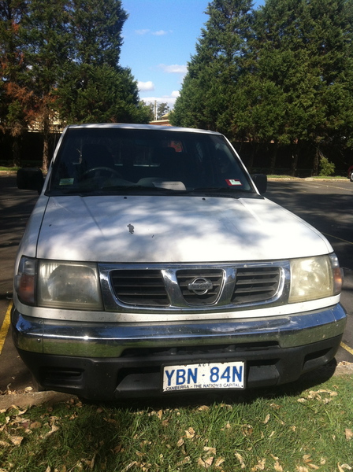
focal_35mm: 35
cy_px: 236
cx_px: 176
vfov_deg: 52.7
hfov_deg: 40.6
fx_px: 477
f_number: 2.8
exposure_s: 1/973
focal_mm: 3.85
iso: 80
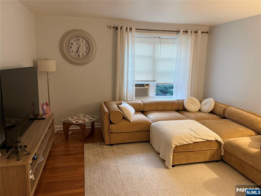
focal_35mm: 24
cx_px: 130
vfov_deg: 56.8
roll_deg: -1.5
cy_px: 98
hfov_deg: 71.6
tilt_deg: -8.3
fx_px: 181
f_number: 1.78
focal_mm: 6.76
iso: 400
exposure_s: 1/60
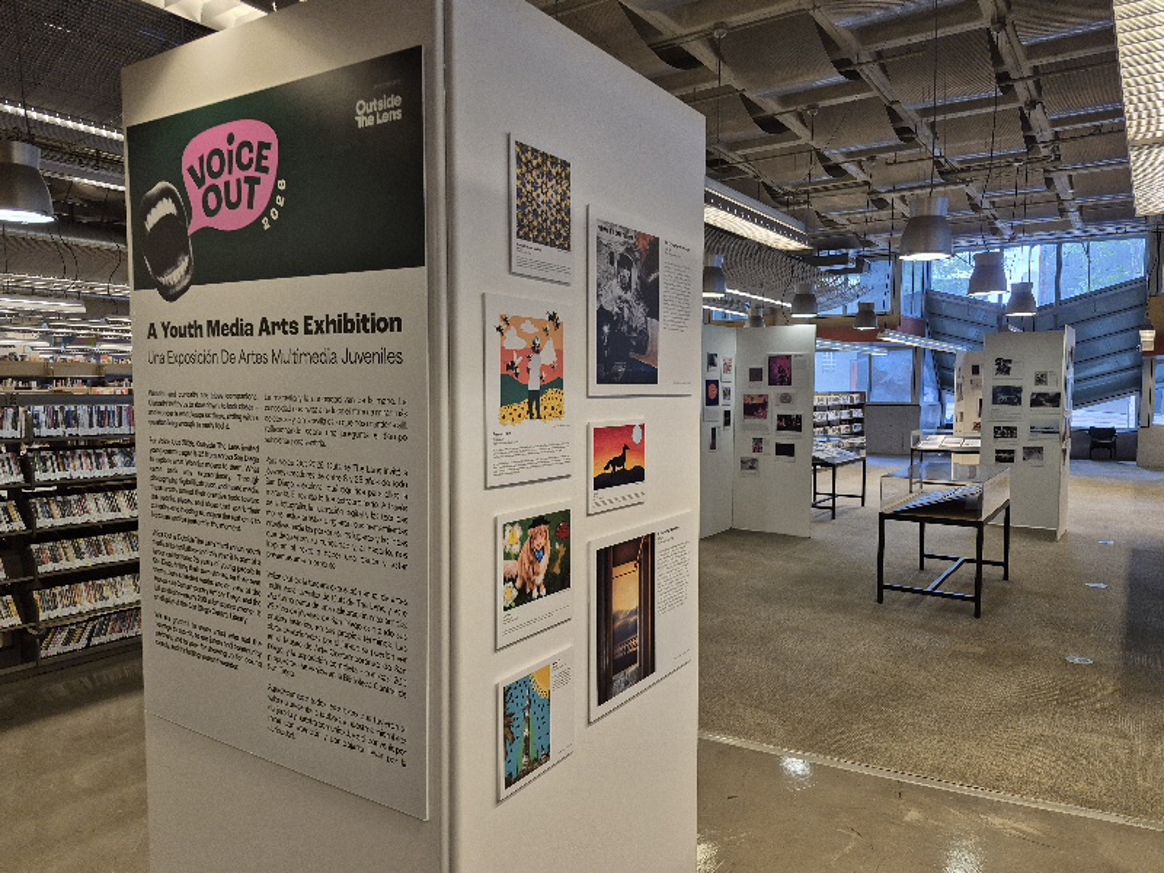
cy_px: 436
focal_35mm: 23
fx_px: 773
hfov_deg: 73.9
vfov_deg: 58.9
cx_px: 582
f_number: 1.8
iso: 200
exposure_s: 1/120
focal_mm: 5.4
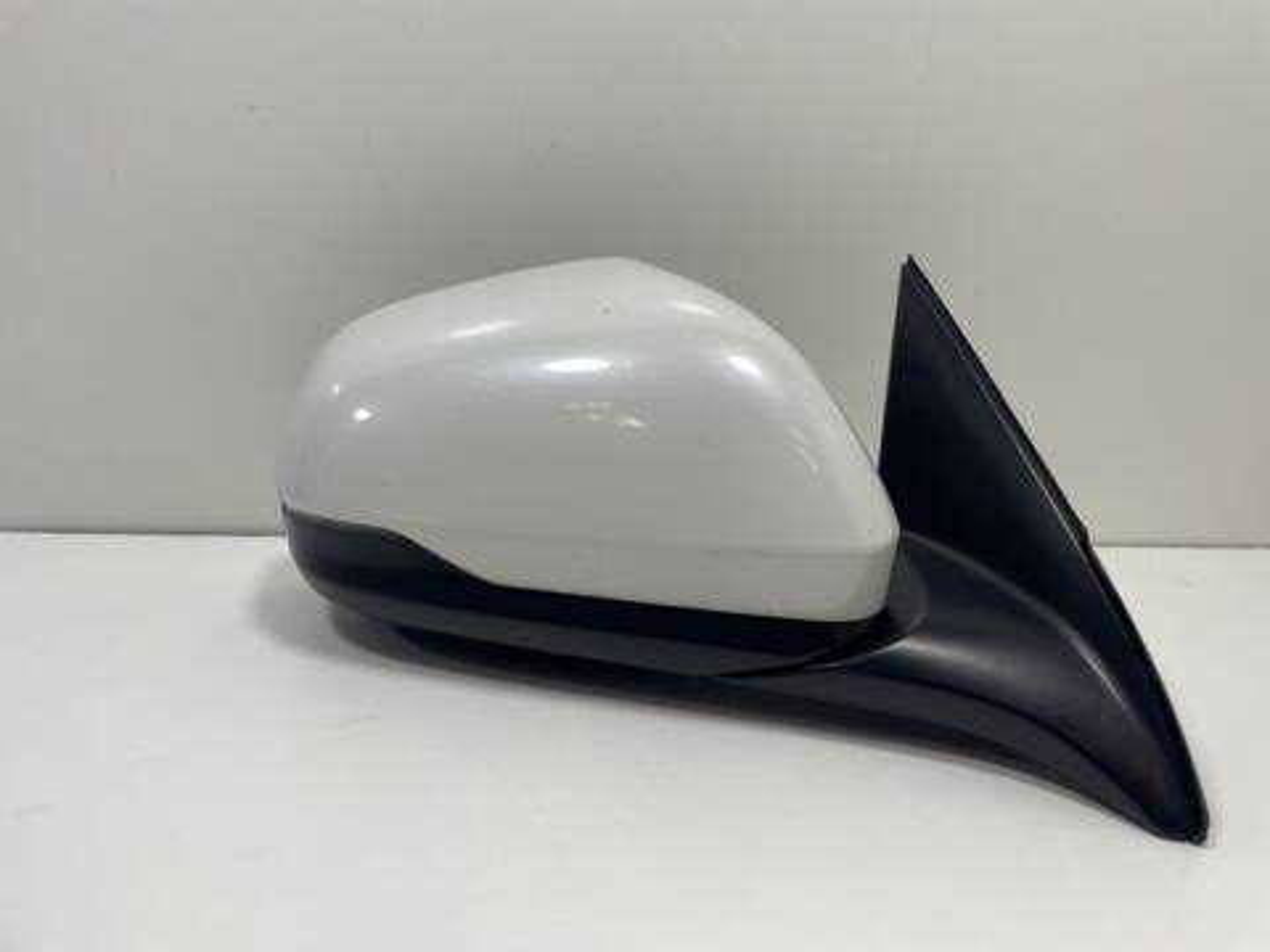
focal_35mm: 26
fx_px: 954
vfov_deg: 53.1
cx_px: 635
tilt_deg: -13.7
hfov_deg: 67.3
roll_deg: -2.1
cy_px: 476
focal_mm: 4.2
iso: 40
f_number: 1.6
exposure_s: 1/100
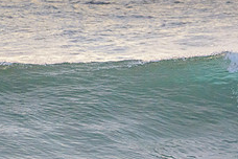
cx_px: 274
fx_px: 10319
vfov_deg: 0.9
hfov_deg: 1.3
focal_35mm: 1561
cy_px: 127
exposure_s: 1/800
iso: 900
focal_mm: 500
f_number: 5.6
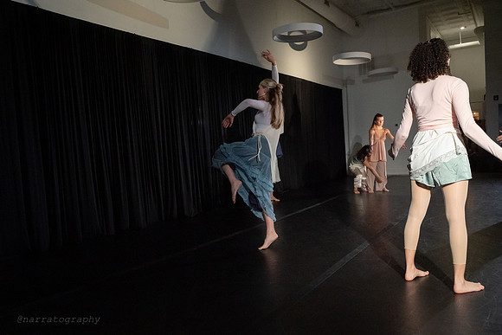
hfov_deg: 64.6
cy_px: 168
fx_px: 397
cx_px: 251
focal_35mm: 28
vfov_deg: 45.7
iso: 6400
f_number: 5
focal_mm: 28
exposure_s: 1/400
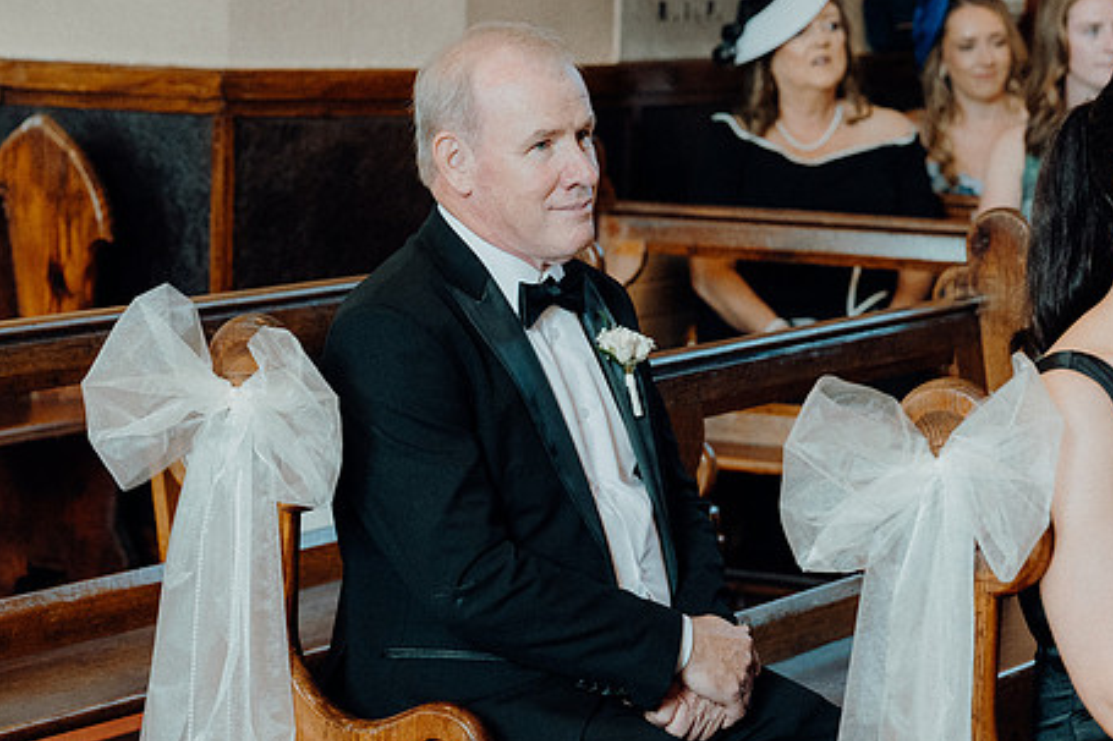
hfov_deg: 15.3
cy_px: 407
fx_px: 4141
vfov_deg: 10.2
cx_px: 565
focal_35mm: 134
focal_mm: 70
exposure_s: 1/200
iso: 2500
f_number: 3.5
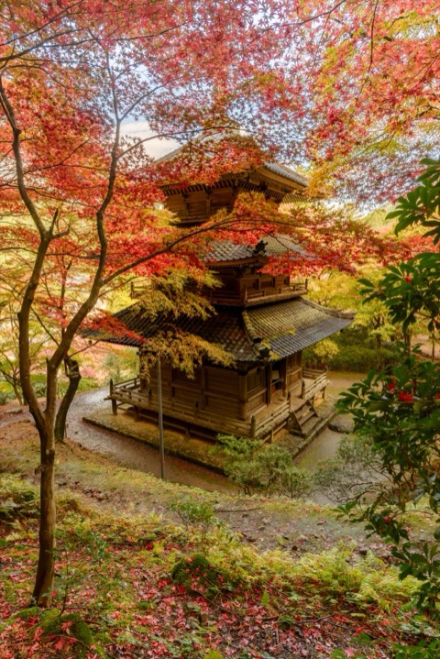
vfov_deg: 84.0
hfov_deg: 62.0
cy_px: 330
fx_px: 366
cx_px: 220
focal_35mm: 20
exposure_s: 1/8
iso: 100
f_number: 11
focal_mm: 20
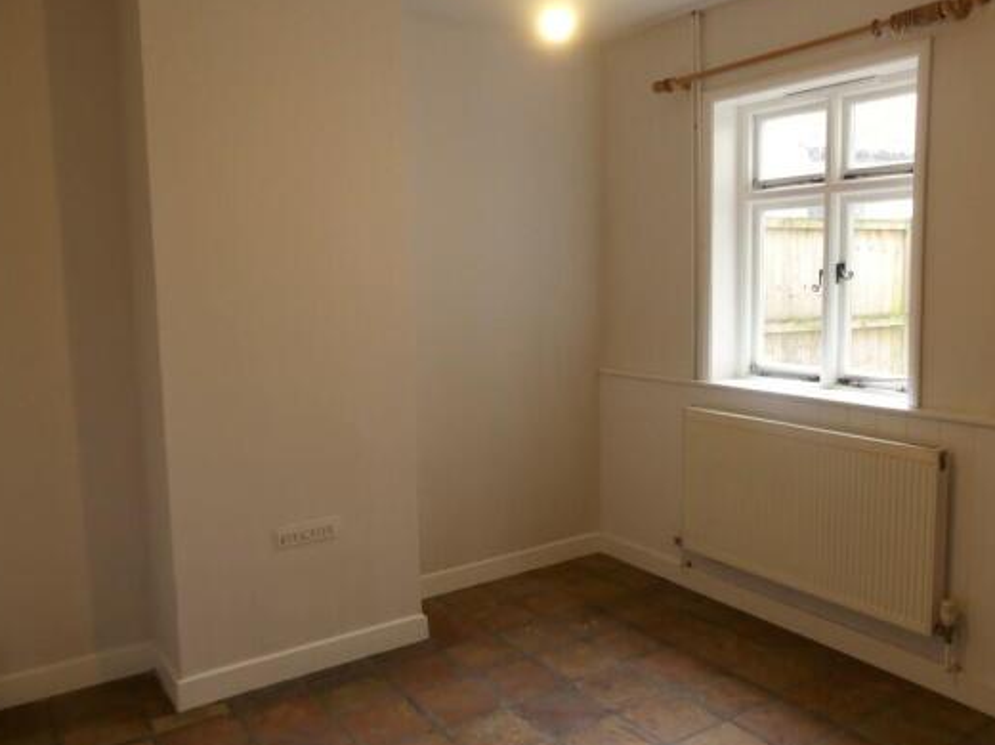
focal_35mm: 28
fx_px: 804
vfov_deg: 49.7
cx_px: 530
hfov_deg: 63.4
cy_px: 366
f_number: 2.8
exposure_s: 1/60
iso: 250
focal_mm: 4.5
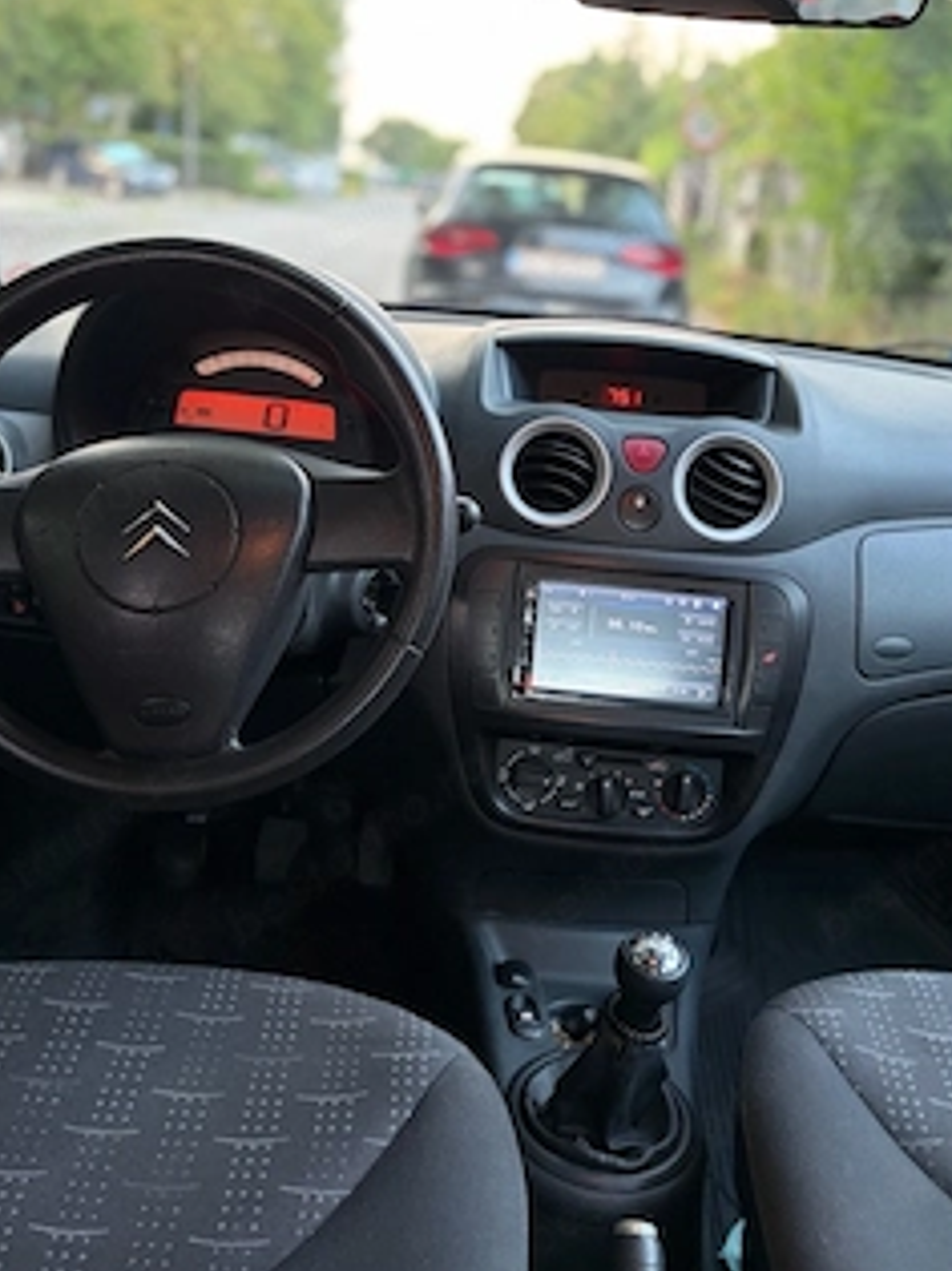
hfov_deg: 42.9
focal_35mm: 33
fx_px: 1211
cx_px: 456
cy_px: 585
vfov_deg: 55.3
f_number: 1.6
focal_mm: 5.96
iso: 160
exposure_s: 1/60
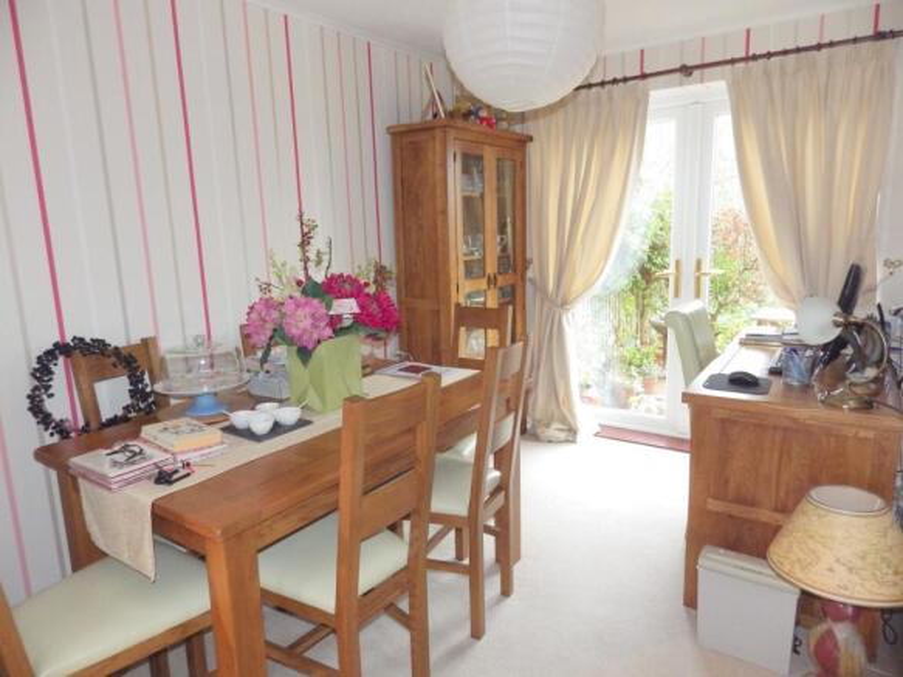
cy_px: 338
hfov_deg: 76.4
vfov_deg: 61.1
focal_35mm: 22
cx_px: 452
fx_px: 574
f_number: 3.1
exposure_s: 1/45
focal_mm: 4
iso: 320
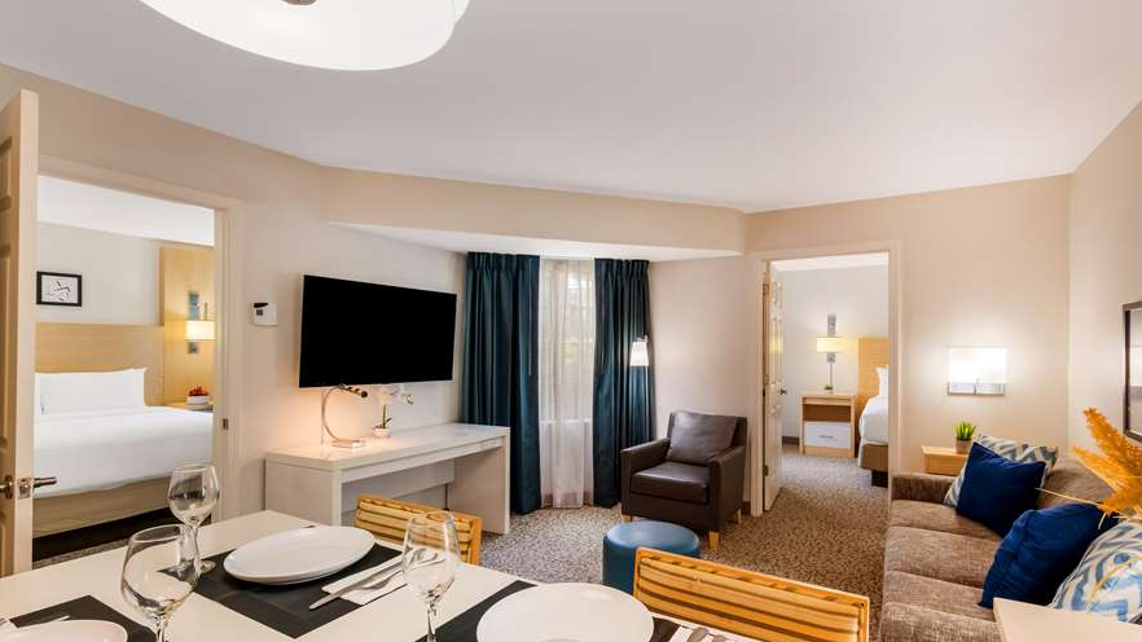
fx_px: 515
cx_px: 599
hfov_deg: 95.9
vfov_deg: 63.7
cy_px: 360
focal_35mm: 17
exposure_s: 1/3
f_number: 11
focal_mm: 14
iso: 320
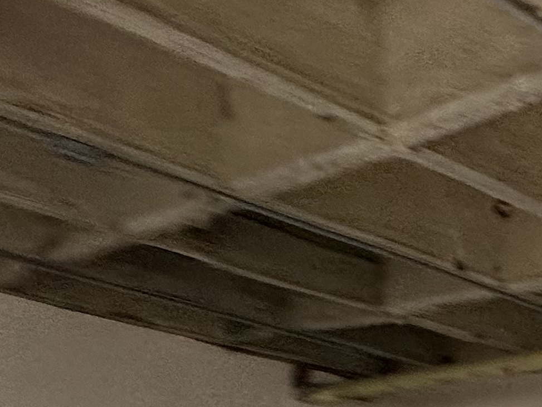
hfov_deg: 22.2
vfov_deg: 19.1
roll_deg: -6.1
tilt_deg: -13.0
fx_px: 908
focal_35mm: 58
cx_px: 945
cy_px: 739
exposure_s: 1/99
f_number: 2.2
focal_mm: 2.22
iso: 100
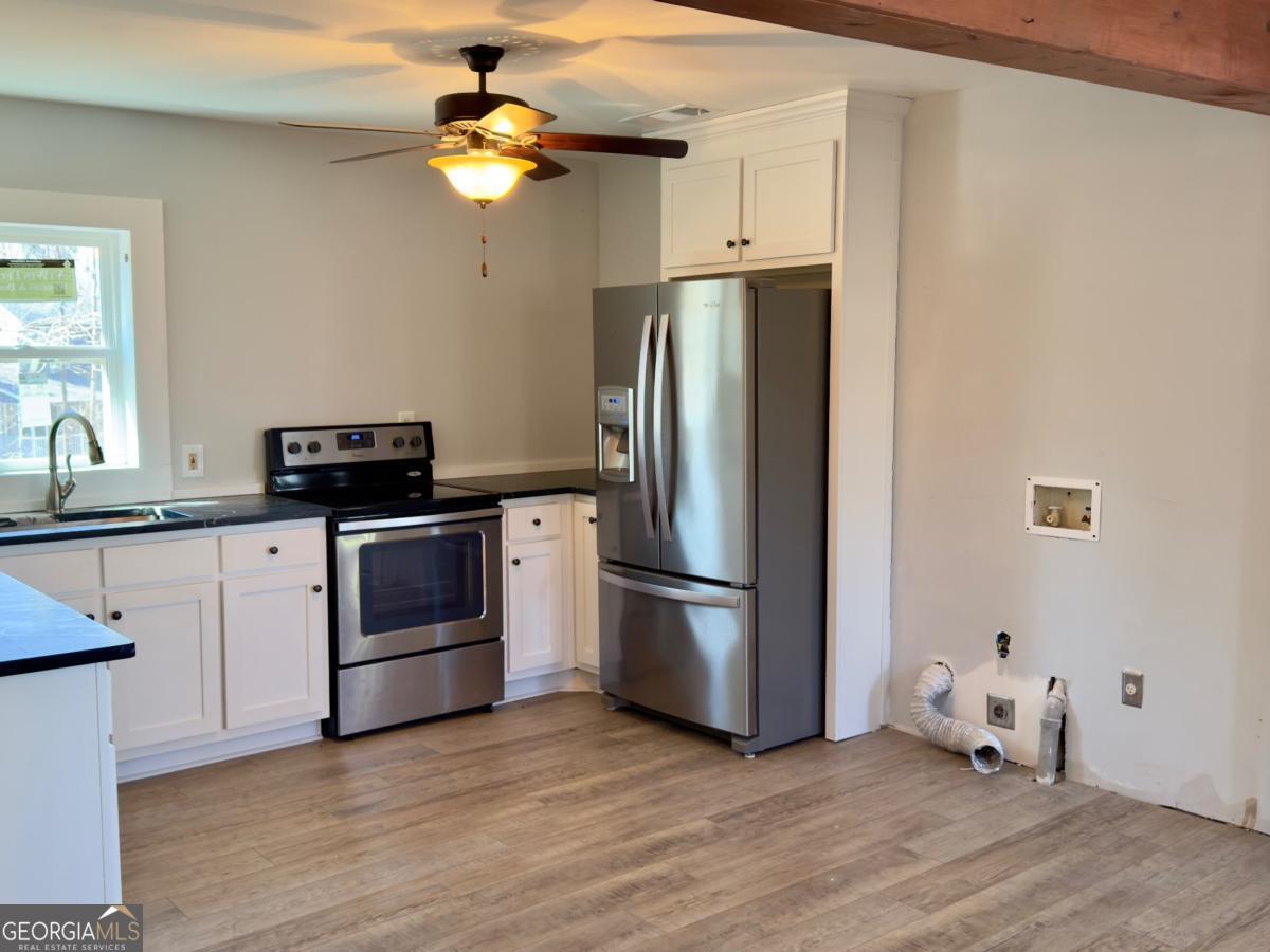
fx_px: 1321
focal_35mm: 36
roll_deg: +0.2
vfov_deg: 39.7
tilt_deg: -6.1
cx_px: 635
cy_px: 476
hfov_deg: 51.4
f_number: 1.78
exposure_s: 1/60
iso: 125
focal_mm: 6.76
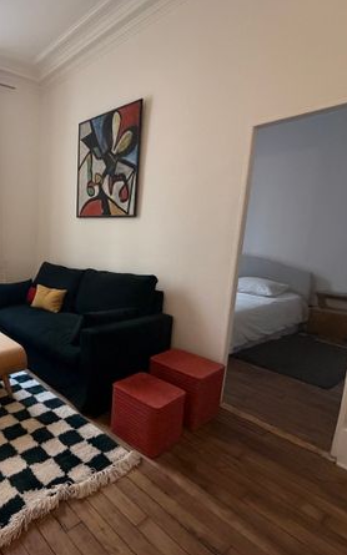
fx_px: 303
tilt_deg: -9.0
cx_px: 34
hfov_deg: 52.3
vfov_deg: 85.1
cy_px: 276
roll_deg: +0.1
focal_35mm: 20
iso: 400
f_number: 2.2
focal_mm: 2.22
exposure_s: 1/60
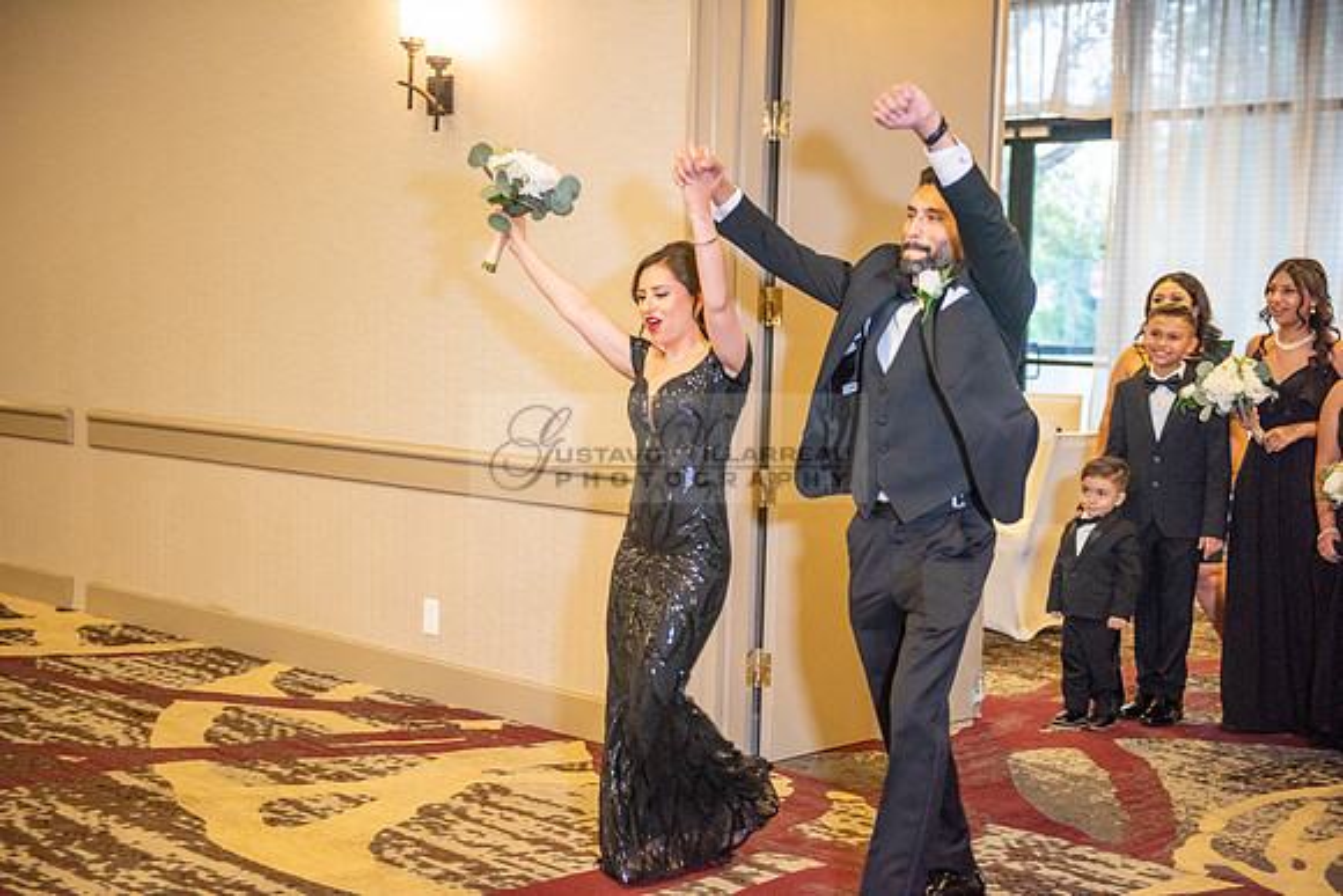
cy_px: 448
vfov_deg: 24.6
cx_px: 672
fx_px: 2052
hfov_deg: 36.2
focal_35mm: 55
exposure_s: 1/125
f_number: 2.8
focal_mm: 55
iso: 1600
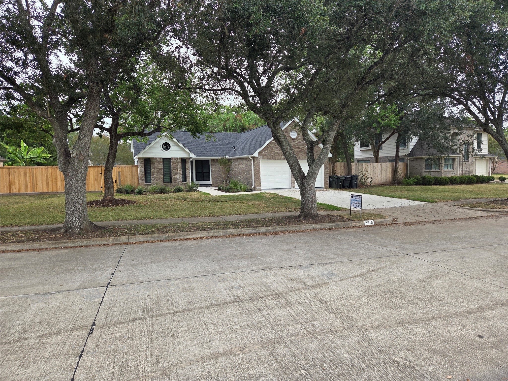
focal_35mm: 23
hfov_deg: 73.9
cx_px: 254
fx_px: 338
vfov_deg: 58.9
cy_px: 190
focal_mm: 5.4
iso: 50
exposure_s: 1/359
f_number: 1.8
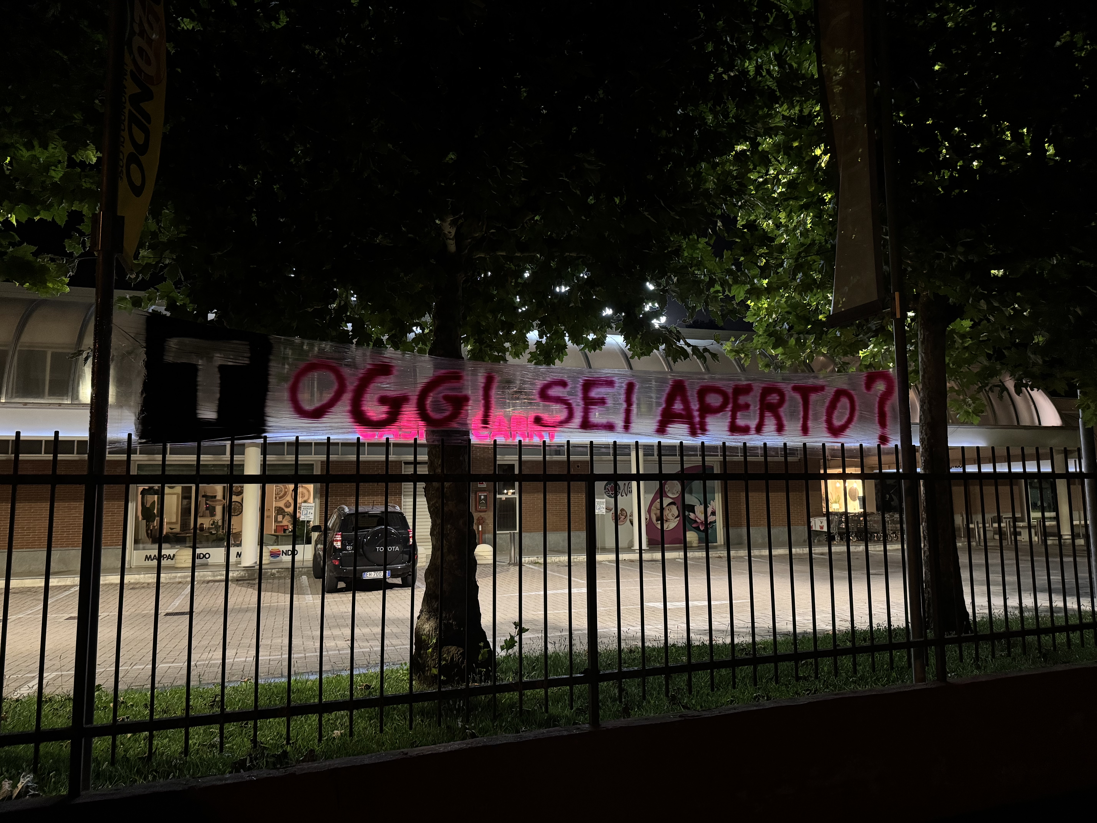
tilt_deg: +6.2
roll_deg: +1.5
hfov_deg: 71.6
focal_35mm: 24
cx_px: 548
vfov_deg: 56.8
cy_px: 412
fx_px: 761
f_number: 1.78
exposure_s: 1/25
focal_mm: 6.76
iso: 800
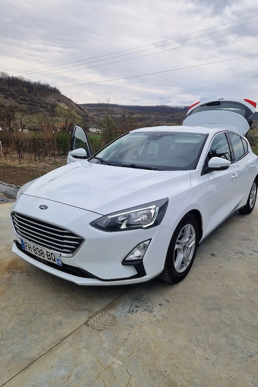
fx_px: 258
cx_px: 137
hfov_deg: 53.1
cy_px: 194
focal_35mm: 24
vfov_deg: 73.7
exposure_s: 1/1111
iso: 50
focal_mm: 5.4
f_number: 1.8
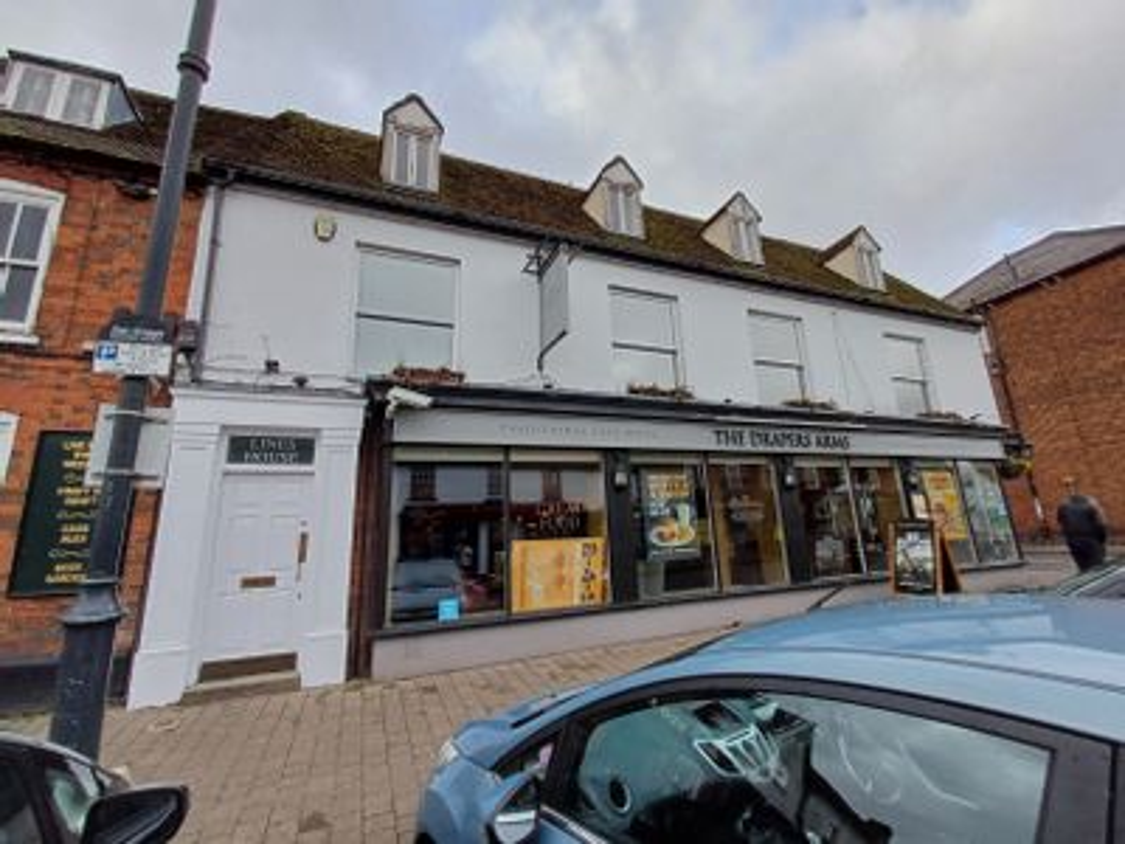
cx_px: 562
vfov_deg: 78.1
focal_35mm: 16
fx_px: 520
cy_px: 422
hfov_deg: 94.5
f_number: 2.2
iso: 40
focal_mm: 1.64
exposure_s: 1/445
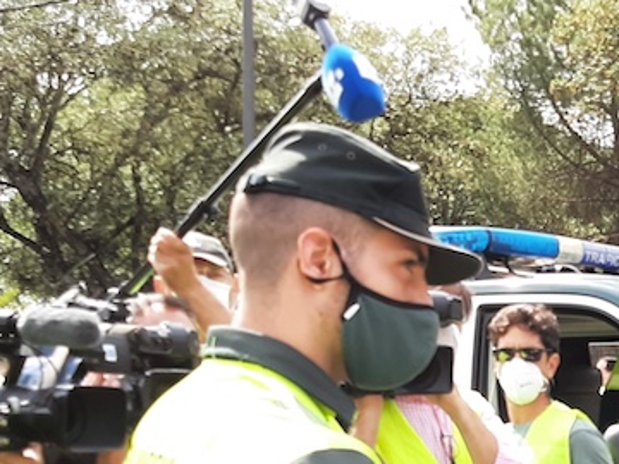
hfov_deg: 28.2
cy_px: 489
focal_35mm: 65
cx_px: 604
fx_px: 1162
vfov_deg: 21.6
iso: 40
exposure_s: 1/799
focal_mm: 3.93
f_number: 1.7
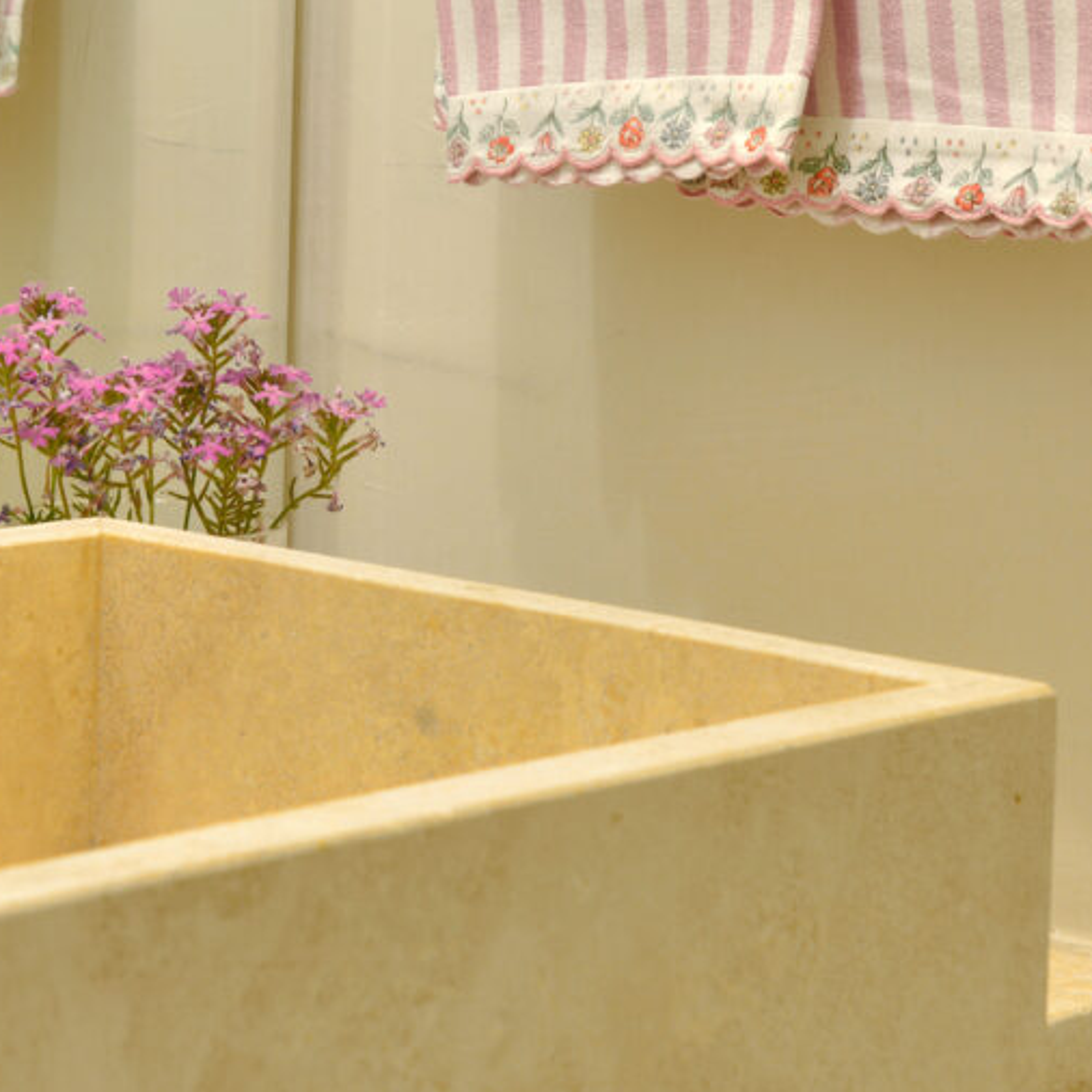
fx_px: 4604
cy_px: 98
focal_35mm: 129
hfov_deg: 13.4
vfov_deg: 13.4
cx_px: 71
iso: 320
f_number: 9
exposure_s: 1/6
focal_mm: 50
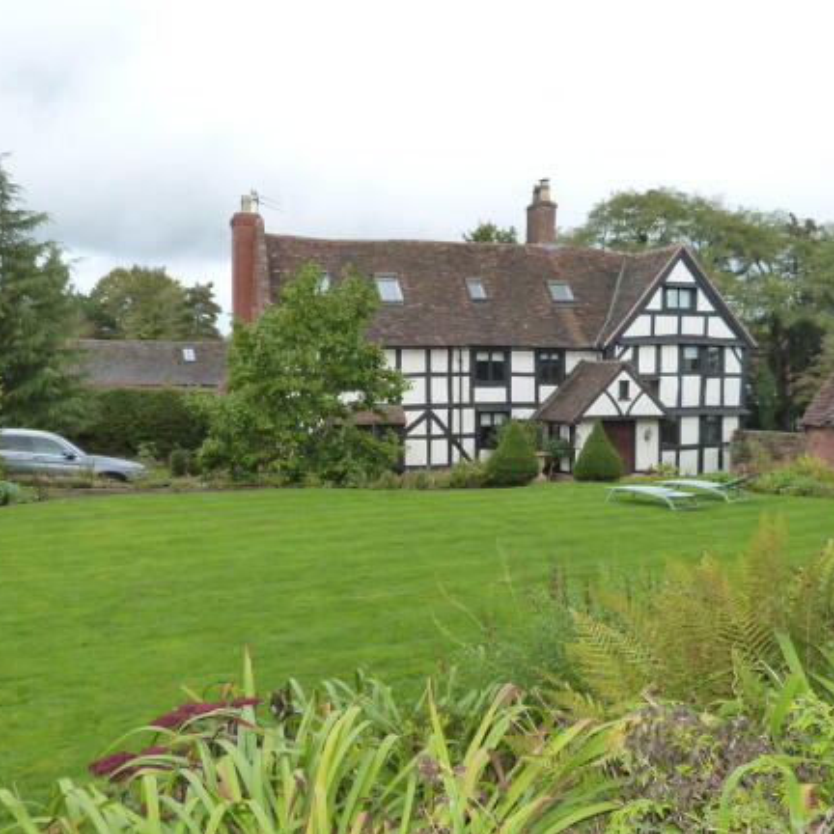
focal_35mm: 37
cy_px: 416
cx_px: 457
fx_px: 1009
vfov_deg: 44.9
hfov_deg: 44.9
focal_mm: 5.4
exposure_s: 1/200
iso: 160
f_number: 3
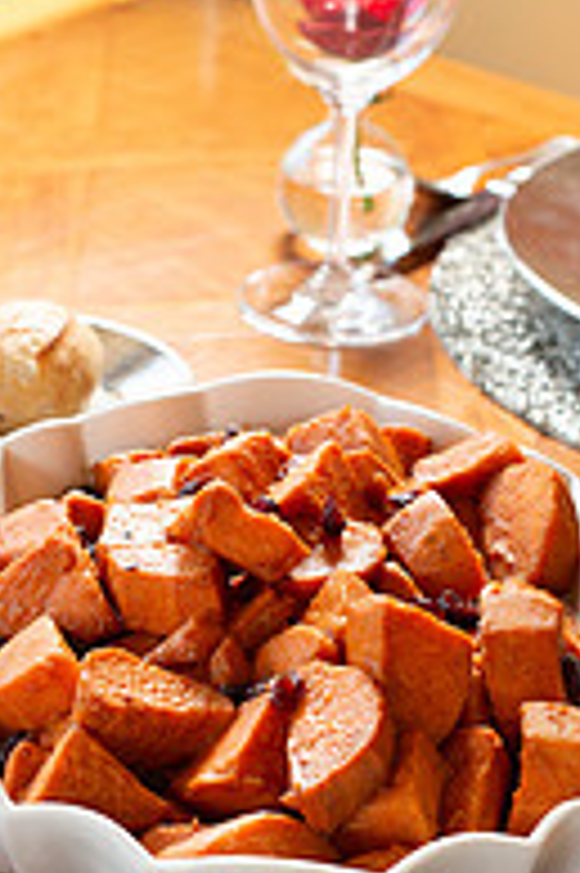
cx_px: 261
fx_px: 2808
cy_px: 634
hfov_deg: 11.8
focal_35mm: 116
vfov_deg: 17.6
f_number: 5
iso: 250
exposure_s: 1/100
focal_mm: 50
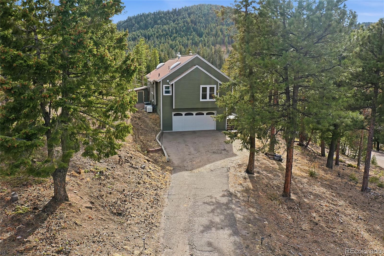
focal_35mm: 28
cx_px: 192
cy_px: 128
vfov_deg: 46.4
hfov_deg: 65.5
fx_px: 299
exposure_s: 1/200
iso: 100
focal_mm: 10.3
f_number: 5
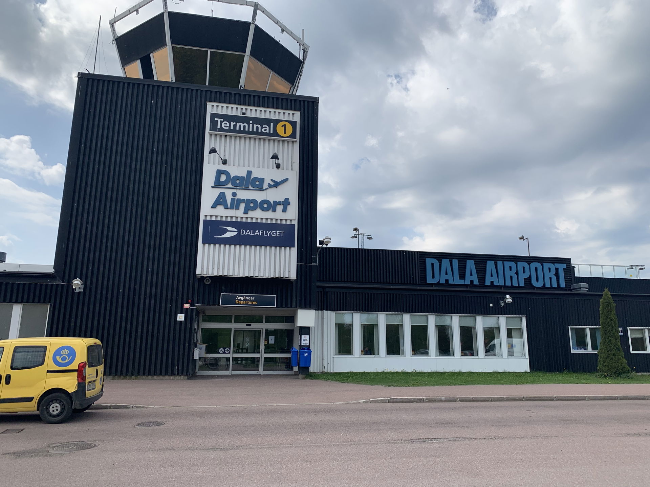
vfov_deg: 53.1
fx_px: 488
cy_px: 244
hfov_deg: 67.3
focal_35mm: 26
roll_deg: +0.0
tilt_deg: +15.8
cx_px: 325
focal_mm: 4.25
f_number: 1.8
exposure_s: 1/2994
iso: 25
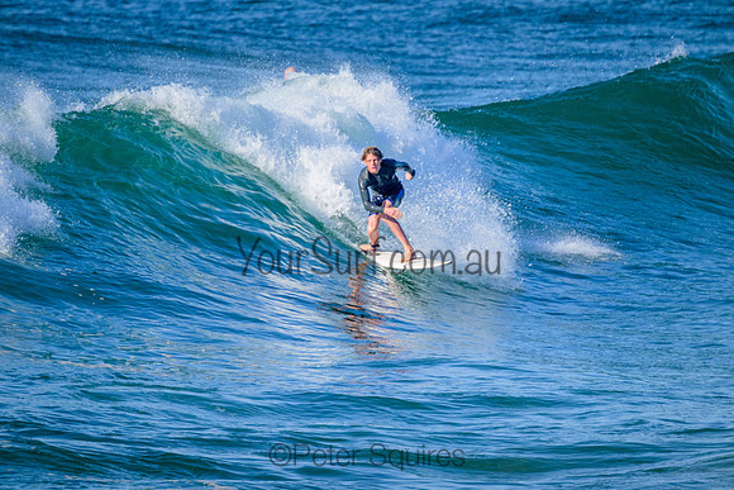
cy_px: 245
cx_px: 367
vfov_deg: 1.7
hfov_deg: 2.6
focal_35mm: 800
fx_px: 16314
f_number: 11
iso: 1100
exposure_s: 1/2000
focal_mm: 800
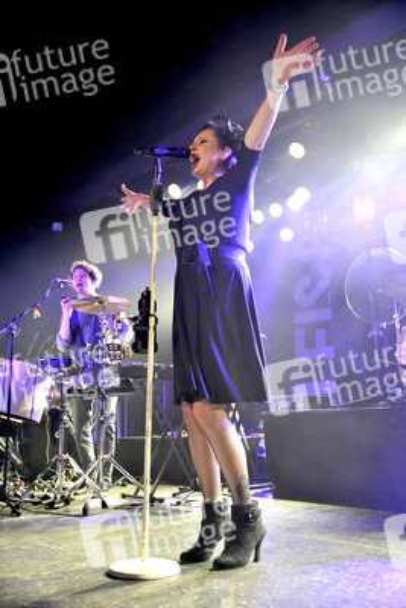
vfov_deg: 54.4
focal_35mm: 35
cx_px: 203
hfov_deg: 37.9
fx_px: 592
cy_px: 304
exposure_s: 1/160
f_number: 3.5
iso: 800
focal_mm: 35
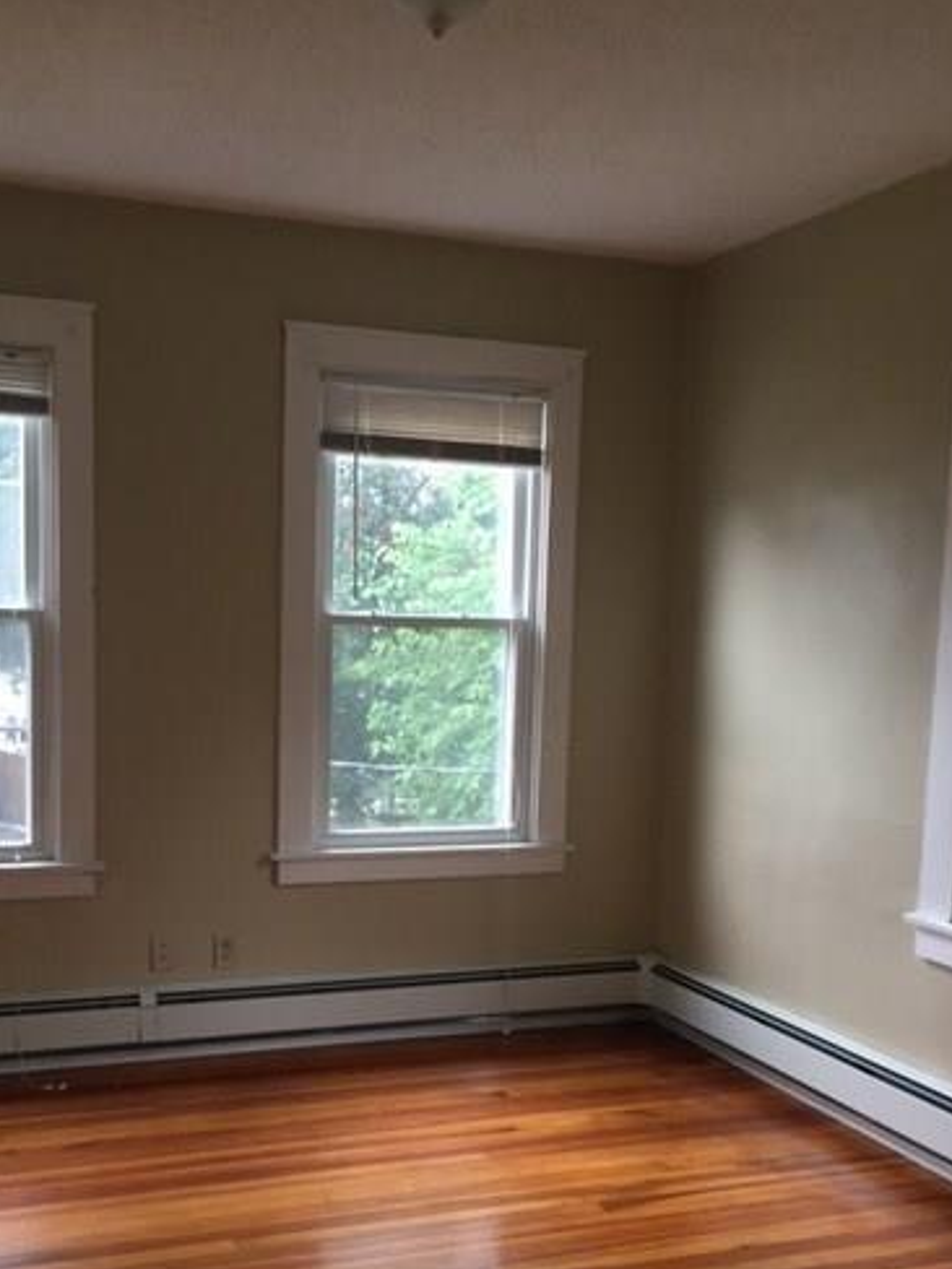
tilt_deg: -5.1
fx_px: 1393
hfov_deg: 37.6
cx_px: 395
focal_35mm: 38
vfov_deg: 48.6
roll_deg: -1.1
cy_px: 778
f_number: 2.2
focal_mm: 4.15
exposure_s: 1/30
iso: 80
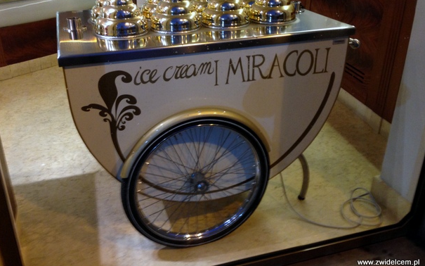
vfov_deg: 34.3
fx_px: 429
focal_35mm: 37
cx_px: 207
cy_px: 107
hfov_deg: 52.7
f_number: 2.4
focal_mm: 4.12
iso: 200
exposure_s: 1/20
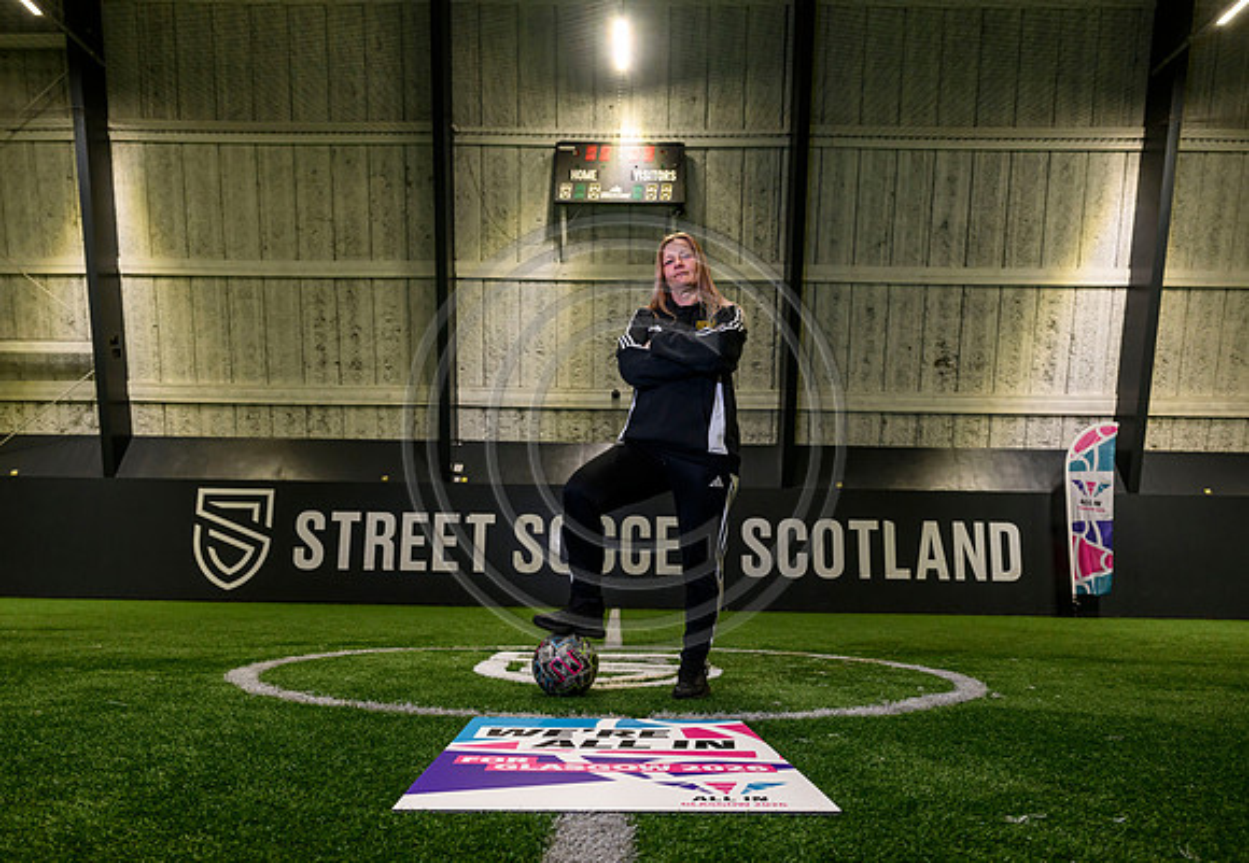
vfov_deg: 50.4
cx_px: 609
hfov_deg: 68.5
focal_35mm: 26
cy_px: 415
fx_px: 916
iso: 2000
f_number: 5.6
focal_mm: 24.5
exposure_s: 1/125
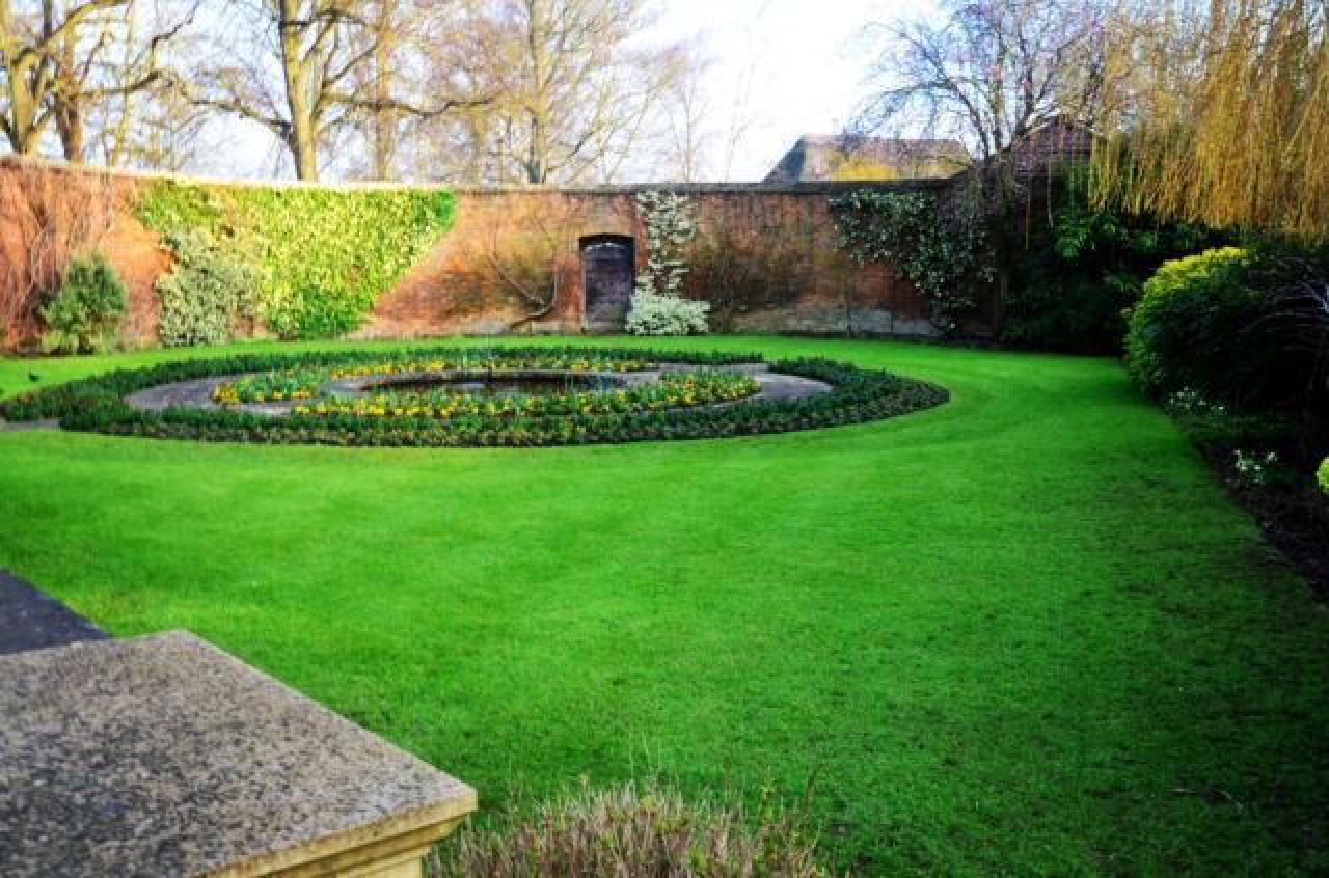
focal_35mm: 36
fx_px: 1325
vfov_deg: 36.7
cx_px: 664
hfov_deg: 53.3
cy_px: 439
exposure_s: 1/13
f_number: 16
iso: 200
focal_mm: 24
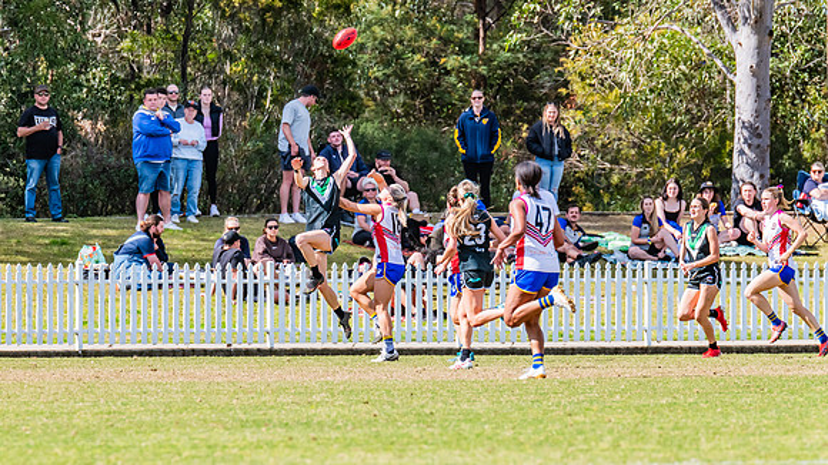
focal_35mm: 501
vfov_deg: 2.4
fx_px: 10994
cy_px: 261
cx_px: 359
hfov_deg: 4.3
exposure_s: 1/1250
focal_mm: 420
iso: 800
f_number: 9
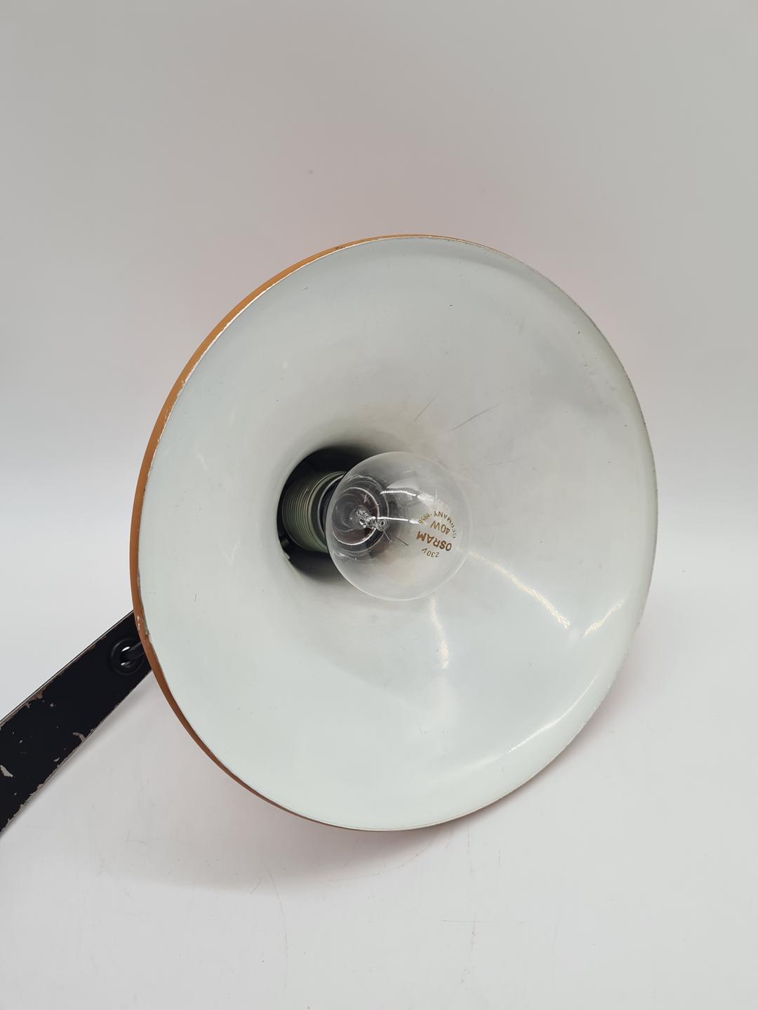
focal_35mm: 26
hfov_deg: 53.1
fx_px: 759
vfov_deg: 67.3
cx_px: 379
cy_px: 505
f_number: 1.8
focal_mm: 5.4
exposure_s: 1/244
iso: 50
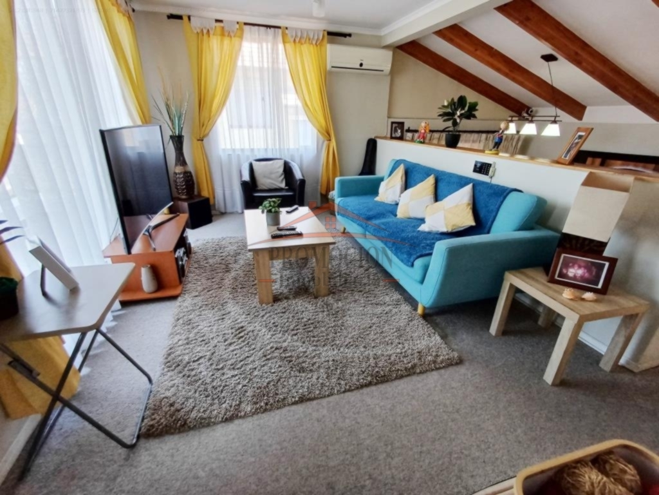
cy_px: 248
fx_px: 305
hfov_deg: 94.5
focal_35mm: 16
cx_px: 330
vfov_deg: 78.1
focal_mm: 1.64
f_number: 2.2
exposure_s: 1/50
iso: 80
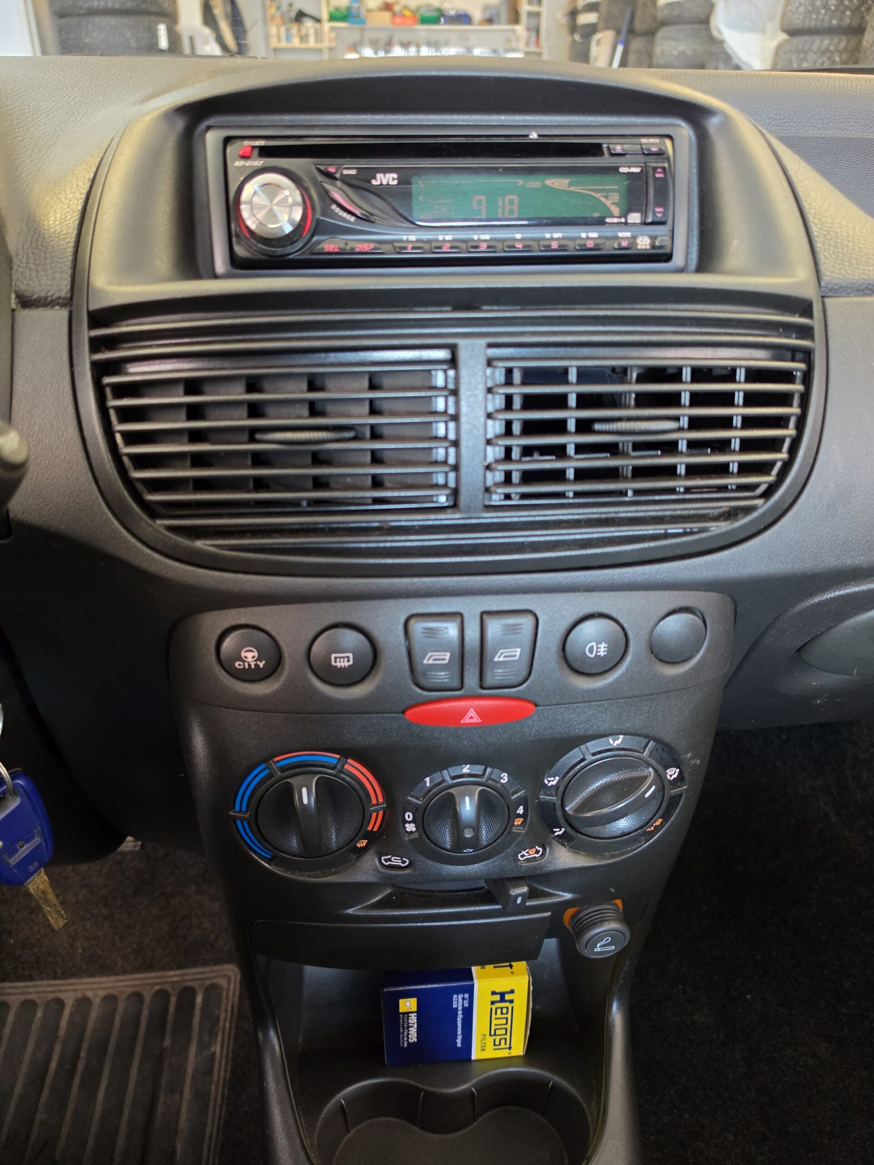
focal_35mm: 23
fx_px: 774
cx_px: 437
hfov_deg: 58.9
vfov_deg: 73.9
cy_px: 582
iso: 400
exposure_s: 1/100
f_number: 1.4
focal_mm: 6.5
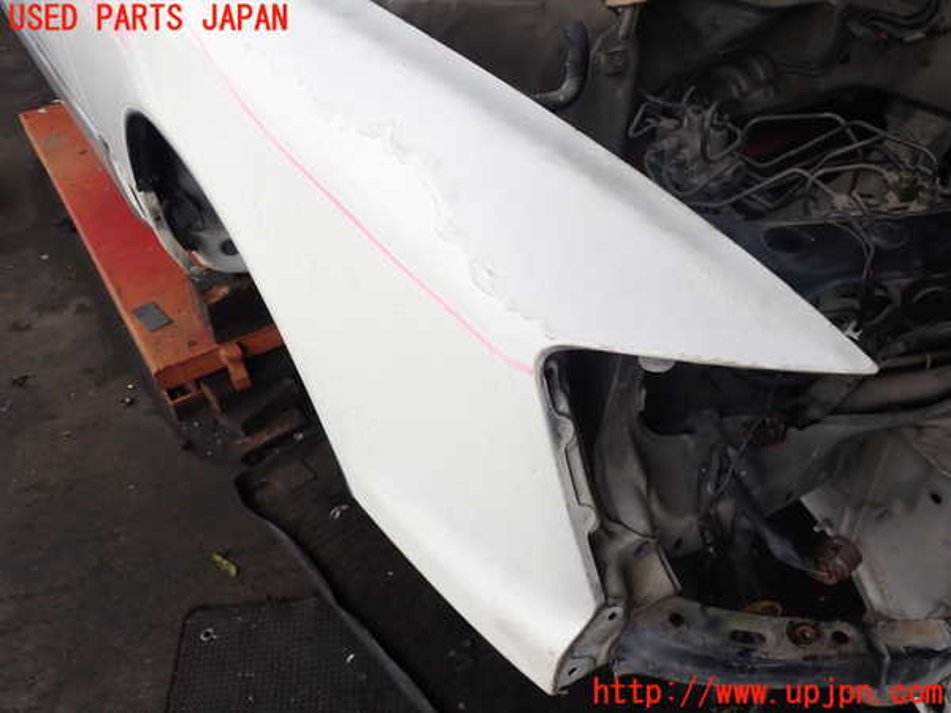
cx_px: 476
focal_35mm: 30
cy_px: 356
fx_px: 824
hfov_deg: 60.0
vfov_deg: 46.8
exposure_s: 1/320
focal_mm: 5.4
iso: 100
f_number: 3.2
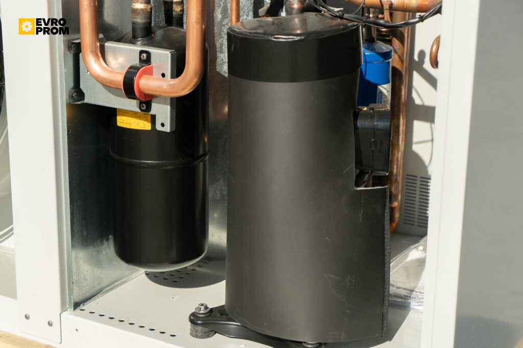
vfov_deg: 19.4
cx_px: 262
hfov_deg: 28.9
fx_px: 1017
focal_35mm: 70
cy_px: 174
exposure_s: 1/1250
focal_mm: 70
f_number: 5.6
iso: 250
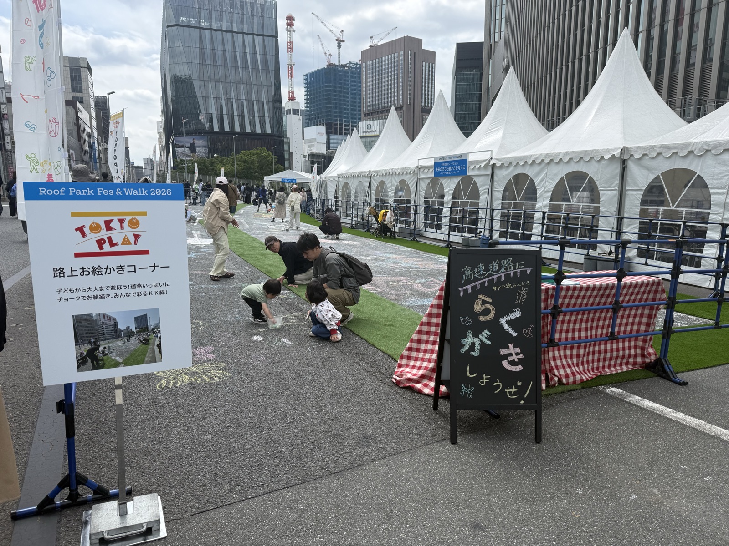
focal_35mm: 24
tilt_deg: -9.8
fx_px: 505
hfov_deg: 71.6
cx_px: 364
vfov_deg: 56.8
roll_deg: +0.2
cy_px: 273
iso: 80
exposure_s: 1/3759
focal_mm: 6.76
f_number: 1.78
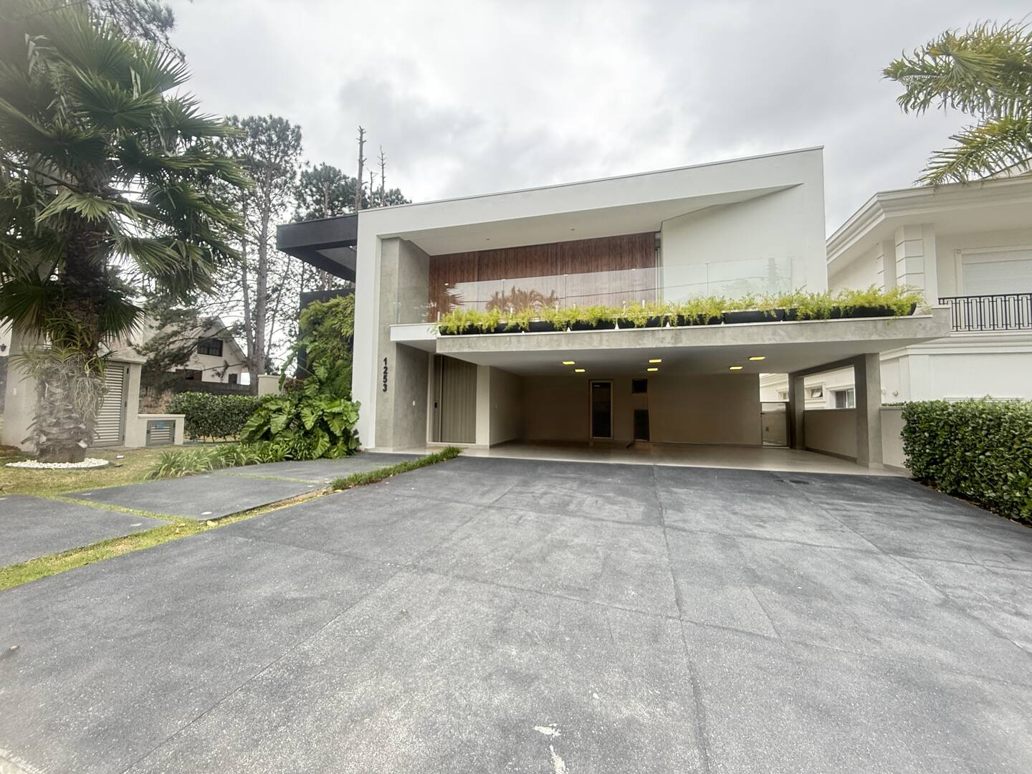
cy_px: 387
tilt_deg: +4.4
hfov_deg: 102.1
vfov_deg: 85.7
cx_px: 516
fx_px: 417
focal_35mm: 14
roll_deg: -0.6
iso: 64
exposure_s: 1/148
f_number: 2.2
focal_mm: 2.22
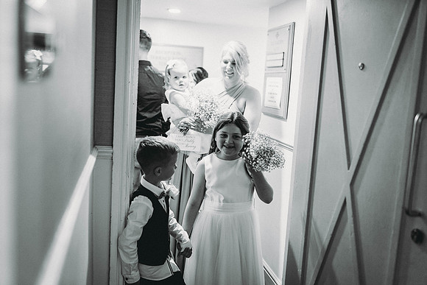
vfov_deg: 37.9
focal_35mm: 35
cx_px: 214
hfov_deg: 54.4
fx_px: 415
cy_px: 142
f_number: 1.6
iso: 320
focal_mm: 35
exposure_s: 1/160
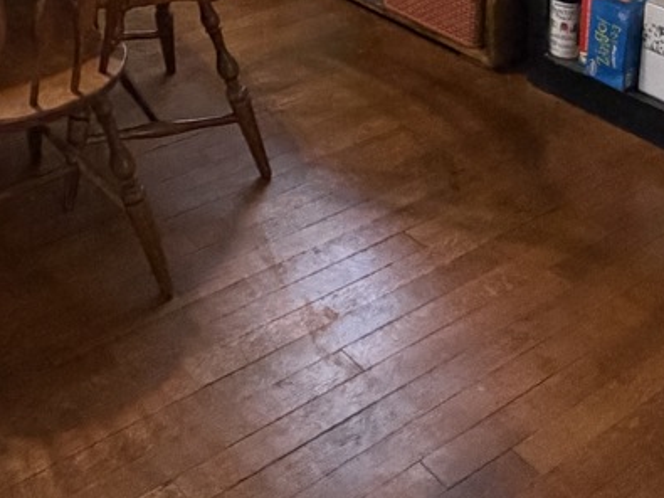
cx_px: -30
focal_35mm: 51
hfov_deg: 33.6
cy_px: -370
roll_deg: +0.1
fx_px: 978
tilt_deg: -3.3
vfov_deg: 20.9
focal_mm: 2.22
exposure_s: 1/60
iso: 500
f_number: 2.2
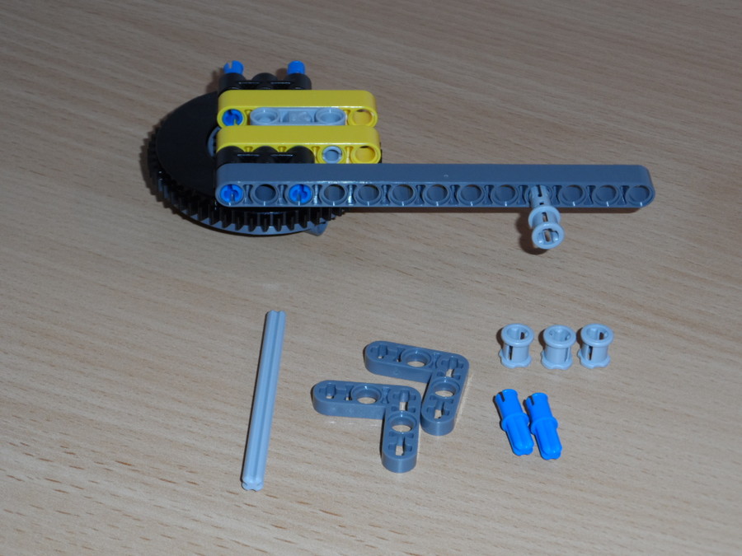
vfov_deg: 16.8
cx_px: 371
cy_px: 278
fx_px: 1886
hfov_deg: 22.3
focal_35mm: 88
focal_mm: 14.3
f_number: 4.5
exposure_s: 1/20
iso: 100
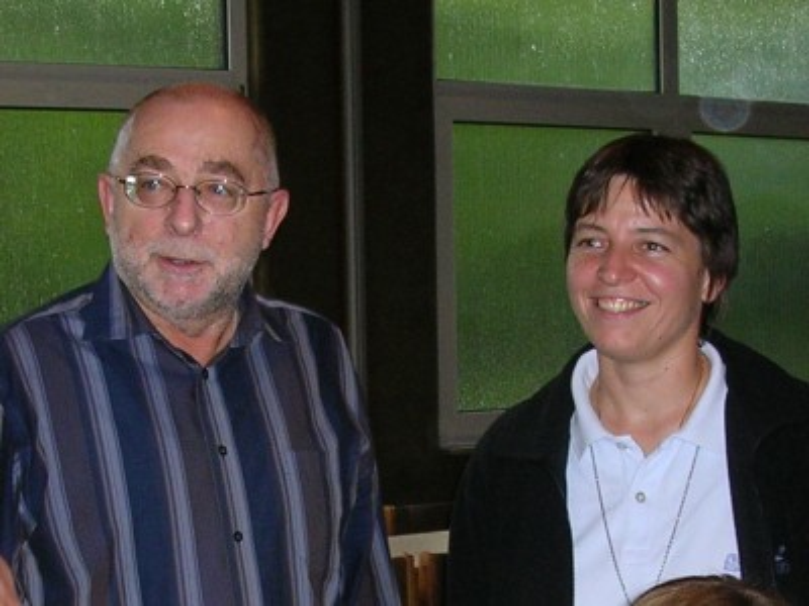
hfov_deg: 49.0
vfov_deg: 37.7
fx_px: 888
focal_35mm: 38
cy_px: 303
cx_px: 404
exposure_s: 1/60.1
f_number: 2.8
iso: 75
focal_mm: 5.8
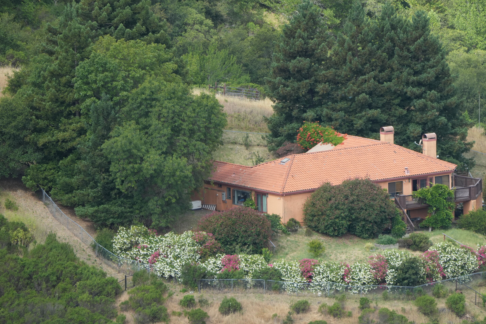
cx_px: 327
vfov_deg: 2.3
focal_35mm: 606
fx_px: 8181
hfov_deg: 3.4
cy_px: 175
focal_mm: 400
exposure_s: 1/800
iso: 500
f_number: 6.3
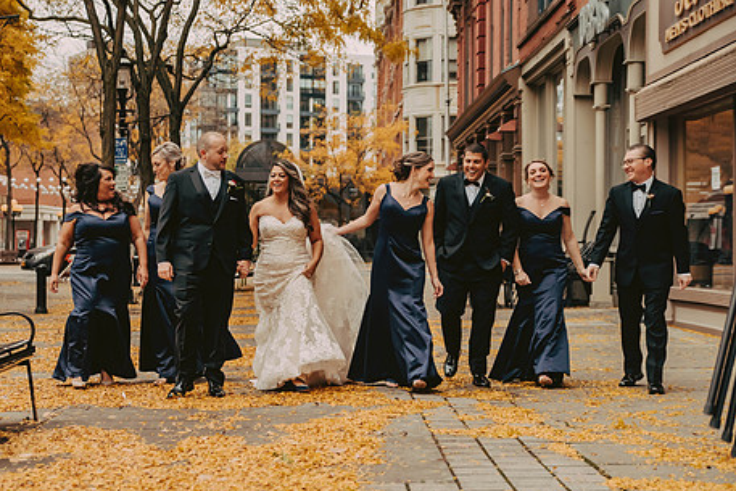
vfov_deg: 20.6
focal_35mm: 66
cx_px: 287
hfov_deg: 30.4
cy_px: 246
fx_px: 1350
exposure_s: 1/2000
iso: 1250
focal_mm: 52
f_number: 3.2
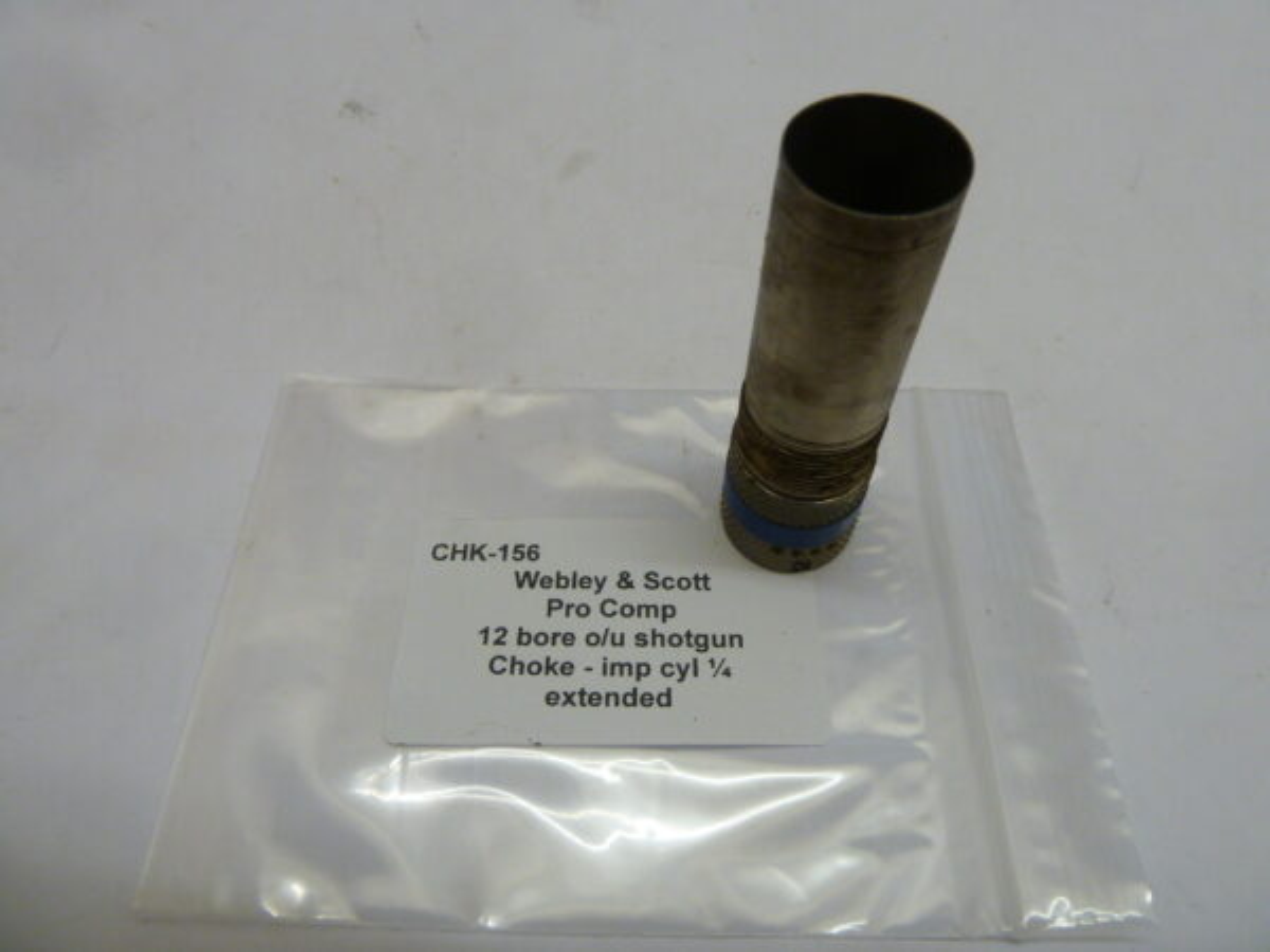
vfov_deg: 54.9
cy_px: 476
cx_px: 635
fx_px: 917
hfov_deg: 69.4
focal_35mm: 25
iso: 200
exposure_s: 1/30
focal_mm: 4.1
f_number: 3.3
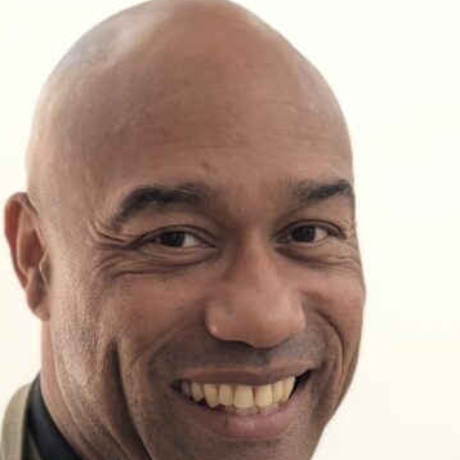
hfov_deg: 13.2
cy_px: 496
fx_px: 1985
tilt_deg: -3.0
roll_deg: +0.5
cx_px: 184
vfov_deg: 13.0
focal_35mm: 132
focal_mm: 6
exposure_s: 1/60
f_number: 2.4
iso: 20
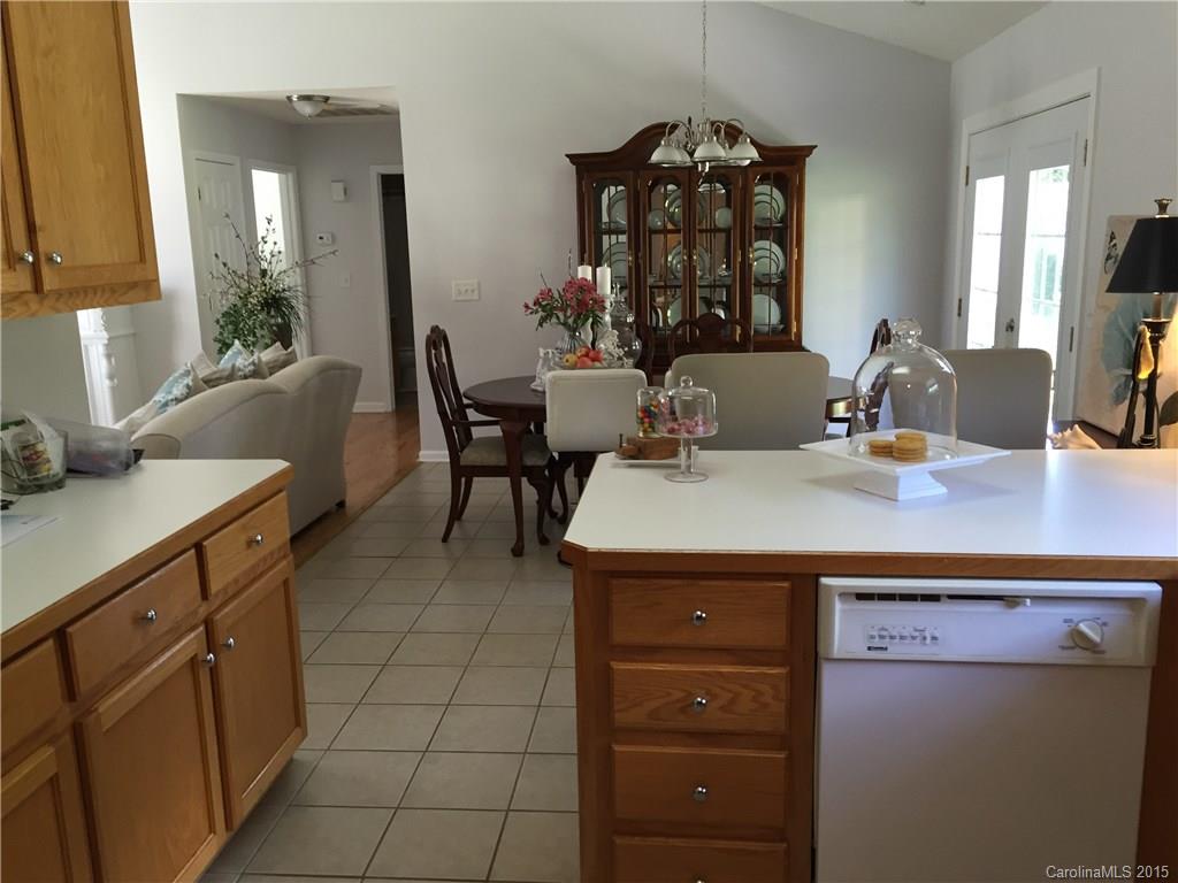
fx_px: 987
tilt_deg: -10.5
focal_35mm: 29
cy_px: 442
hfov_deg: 61.7
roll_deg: -0.2
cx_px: 589
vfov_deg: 48.2
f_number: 2.2
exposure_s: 1/30
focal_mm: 4.15
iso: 80
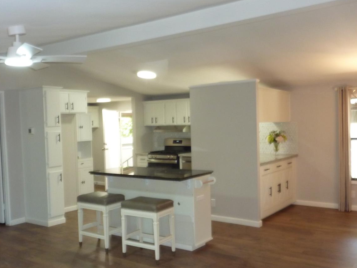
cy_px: 148
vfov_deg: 37.7
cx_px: 150
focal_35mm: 38
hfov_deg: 48.8
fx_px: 392
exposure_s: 1/30
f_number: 3.4
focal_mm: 4.7
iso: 250
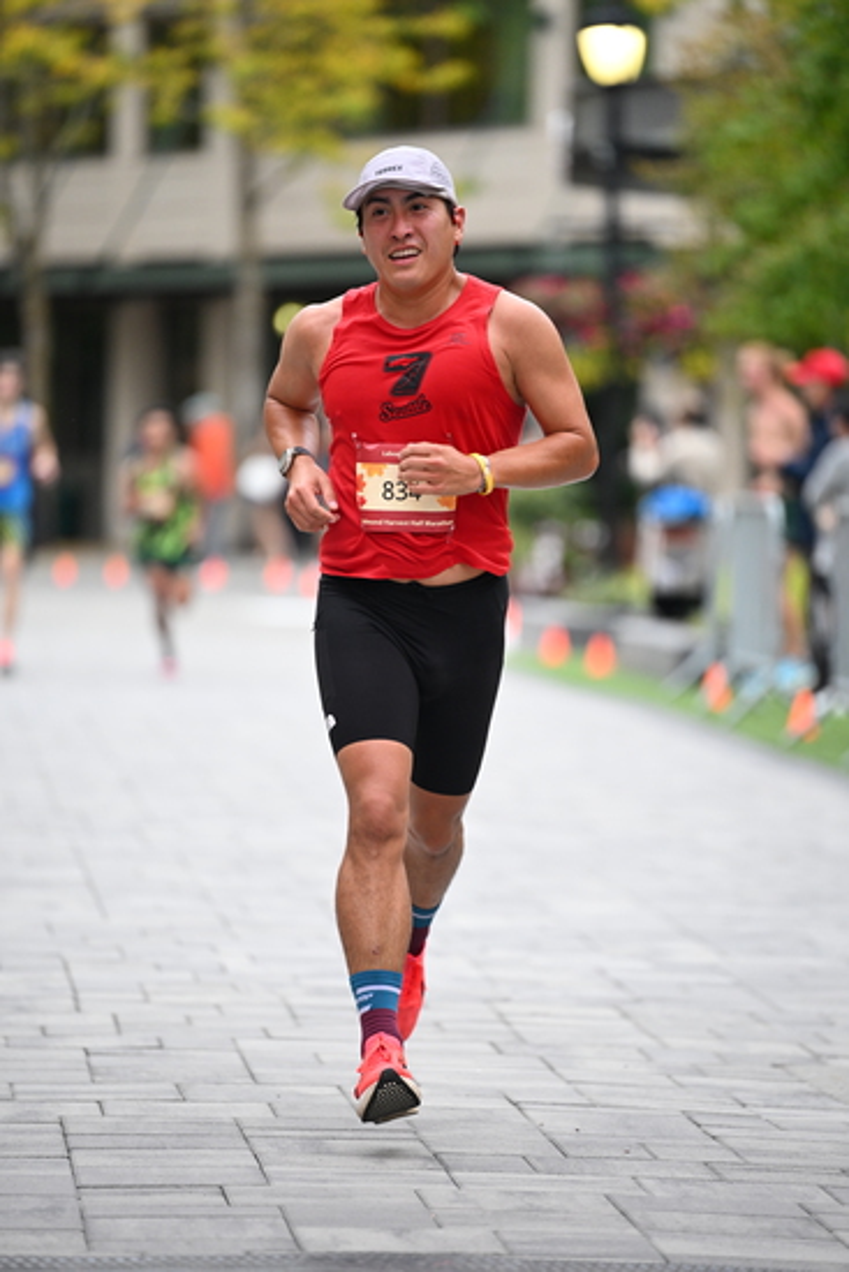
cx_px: 424
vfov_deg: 10.3
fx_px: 7070
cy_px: 636
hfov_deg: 6.9
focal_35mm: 200
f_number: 2.8
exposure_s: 1/800
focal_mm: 200
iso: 1600
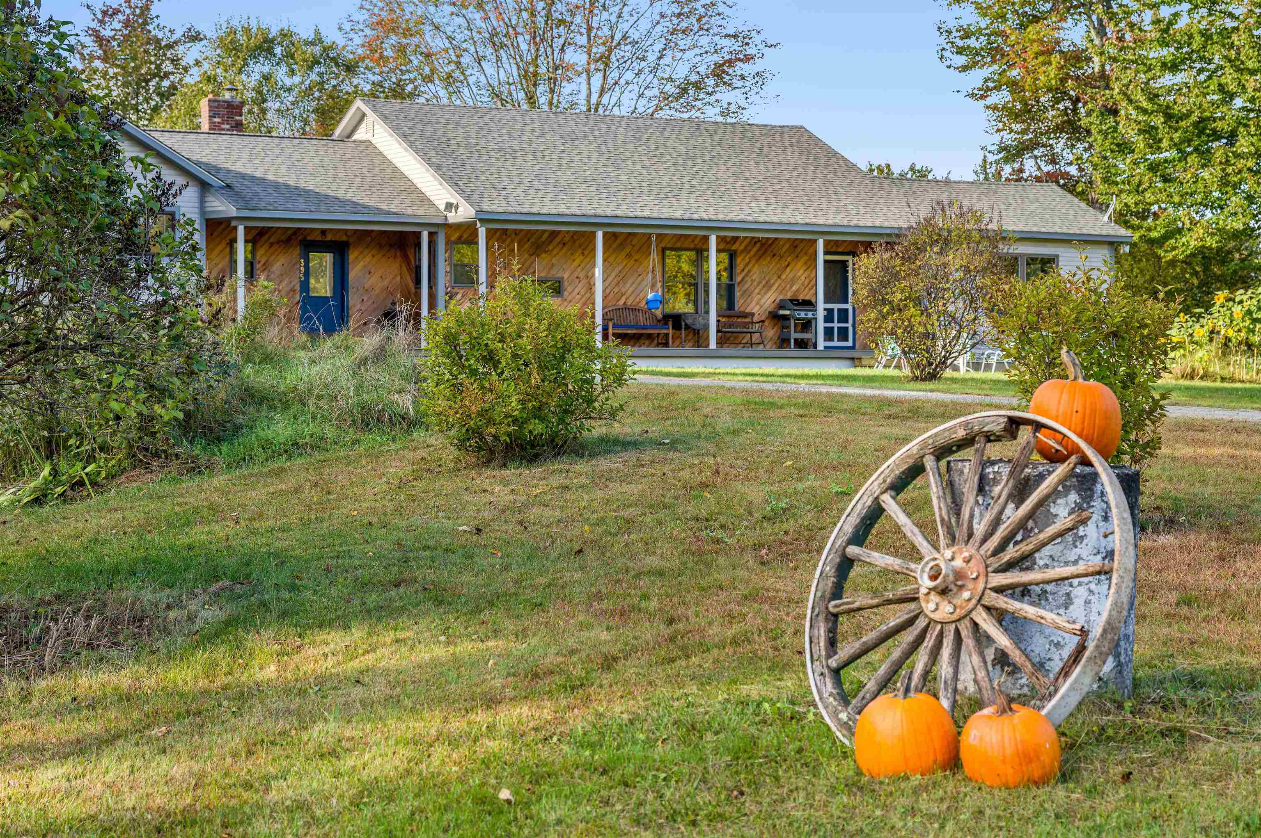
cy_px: 419
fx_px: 2135
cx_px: 630
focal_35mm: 61
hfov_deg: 32.9
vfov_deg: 22.2
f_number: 5.6
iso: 100
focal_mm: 61
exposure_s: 1/100
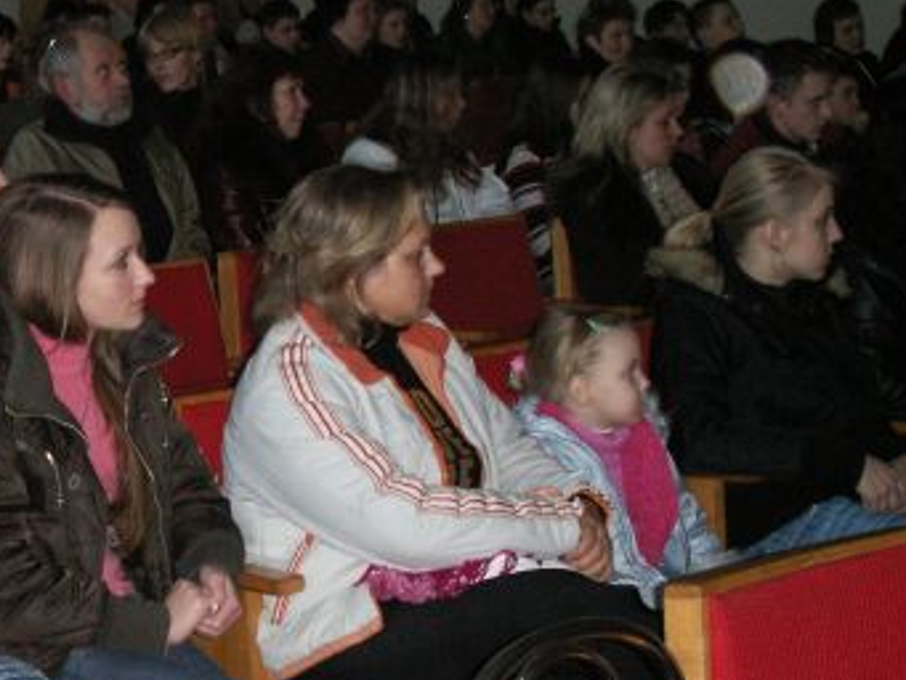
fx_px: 1990
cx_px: 85
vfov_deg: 19.3
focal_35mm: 76
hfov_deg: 24.9
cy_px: 482
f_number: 3.5
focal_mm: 7.7
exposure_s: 1/40
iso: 160
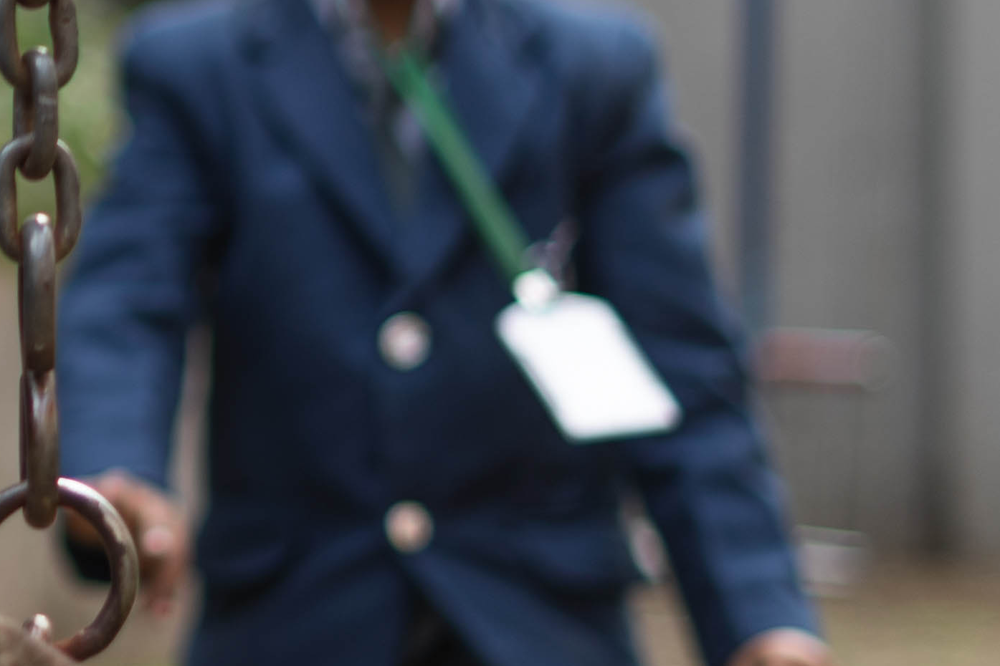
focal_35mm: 215
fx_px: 5972
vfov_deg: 6.4
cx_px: -395
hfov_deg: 9.4
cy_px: 102
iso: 50
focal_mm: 50
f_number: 1.8
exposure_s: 1/400
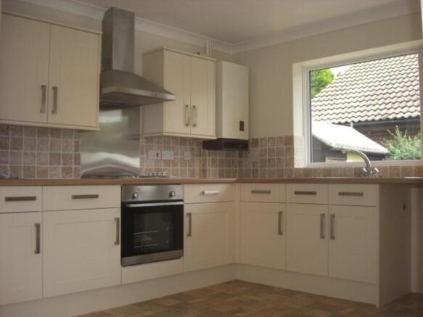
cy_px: 158
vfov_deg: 37.7
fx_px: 464
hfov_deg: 49.0
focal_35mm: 38
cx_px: 212
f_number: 2.8
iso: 80
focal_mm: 7.9
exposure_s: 1/200
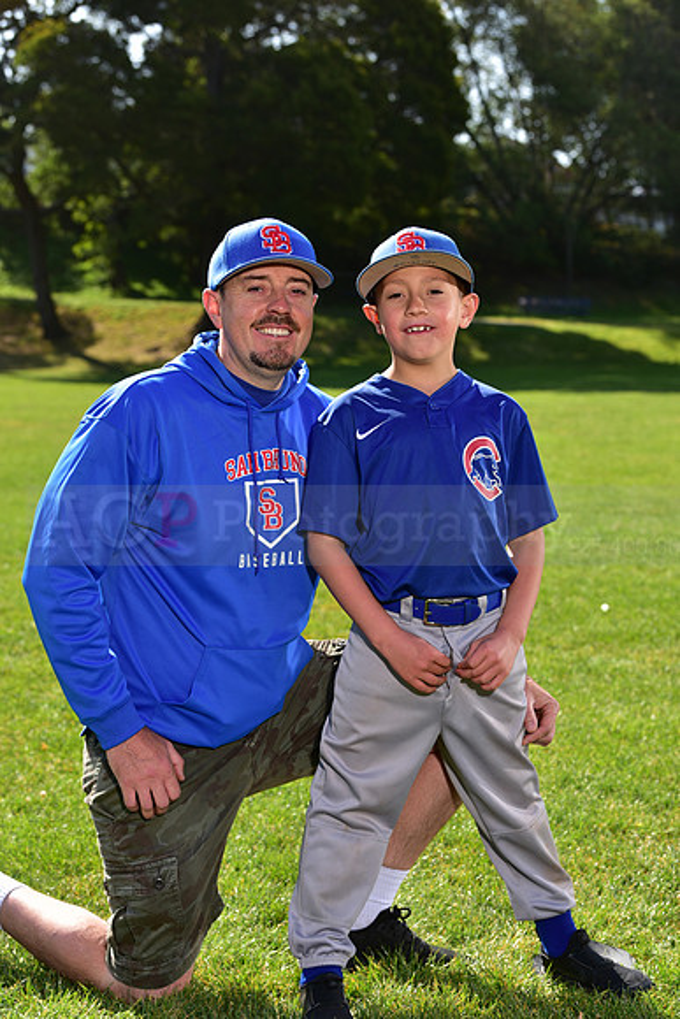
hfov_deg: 19.5
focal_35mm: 70
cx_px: 340
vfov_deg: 28.8
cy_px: 510
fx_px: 1982
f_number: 5.6
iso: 80
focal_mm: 70
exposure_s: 1/250
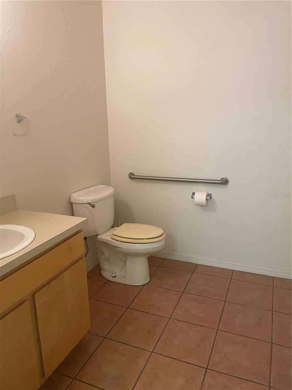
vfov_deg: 67.3
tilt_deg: -14.7
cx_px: 146
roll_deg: +1.1
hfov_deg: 53.1
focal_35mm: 26
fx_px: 292
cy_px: 195
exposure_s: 1/60
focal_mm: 4.2
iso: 200
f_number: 1.6
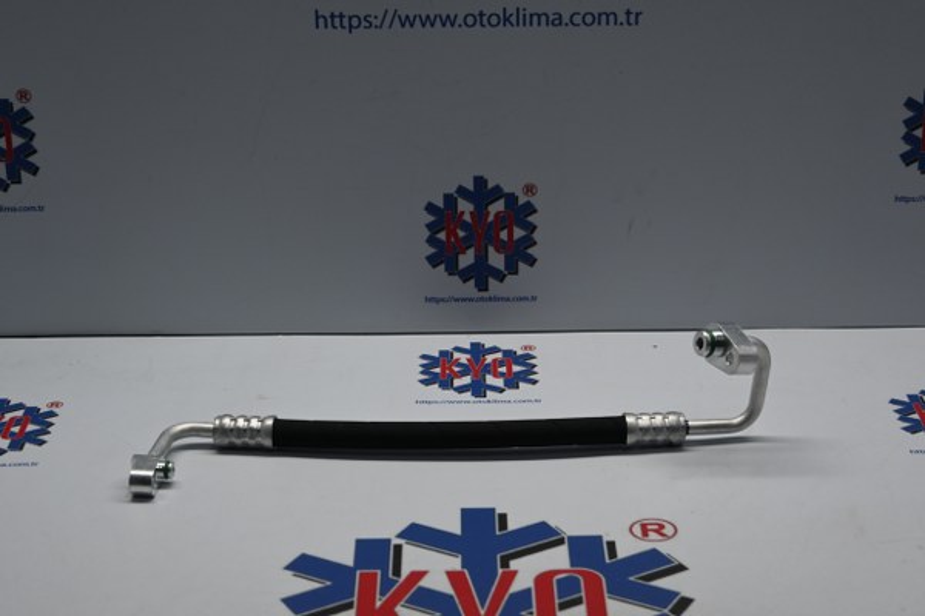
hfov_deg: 27.0
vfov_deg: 18.2
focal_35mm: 75
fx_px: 1927
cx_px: 462
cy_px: 308
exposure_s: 1/80
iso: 360
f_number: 6.3
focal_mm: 50
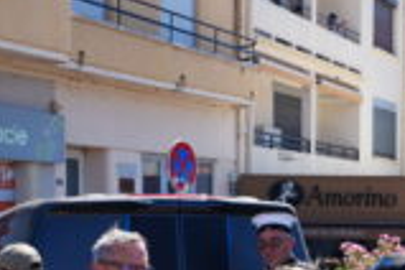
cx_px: 339
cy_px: 289
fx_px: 990
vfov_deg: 15.2
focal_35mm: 88
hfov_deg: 22.7
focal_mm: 35
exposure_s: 1/125
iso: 100
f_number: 9
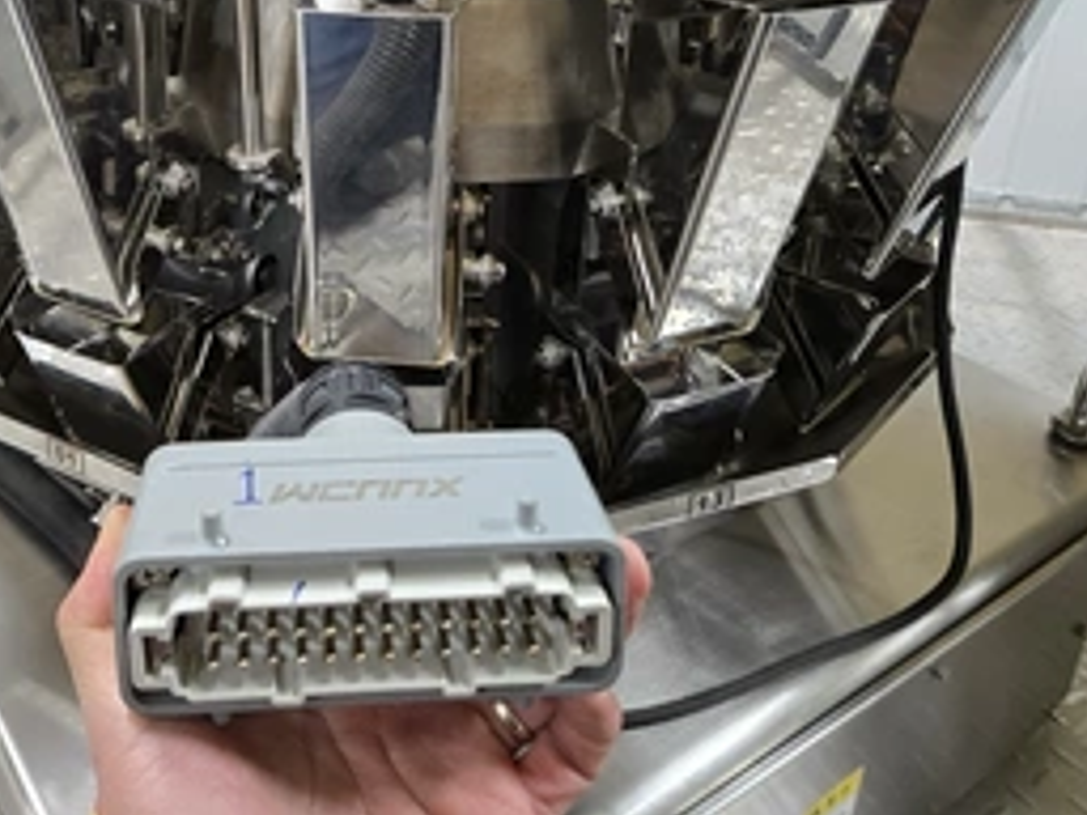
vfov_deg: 38.4
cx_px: 361
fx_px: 1130
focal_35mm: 36
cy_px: 183
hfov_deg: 50.4
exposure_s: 1/120
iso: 320
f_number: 1.8
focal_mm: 5.4
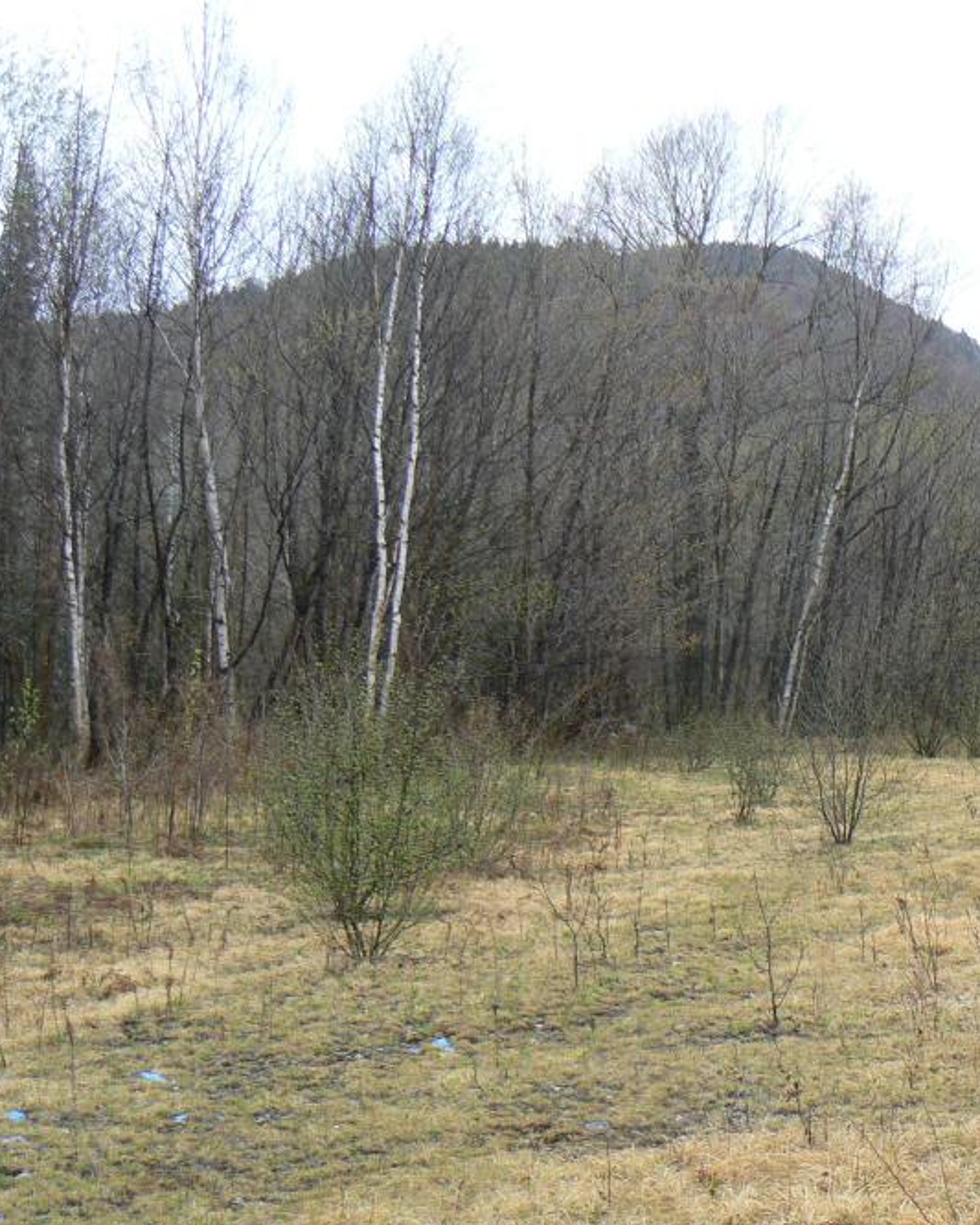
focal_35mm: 54
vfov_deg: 34.7
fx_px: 1957
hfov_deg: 27.3
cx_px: 842
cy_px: 603
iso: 80
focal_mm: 6
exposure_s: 1/125
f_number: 4
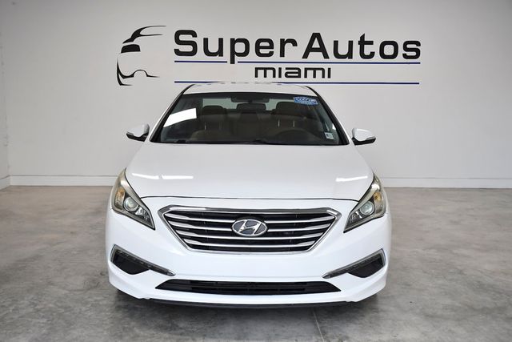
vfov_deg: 34.2
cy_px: 171
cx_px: 256
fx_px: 555
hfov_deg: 49.5
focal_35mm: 39
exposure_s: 1/800
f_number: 5
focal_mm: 26
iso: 1000
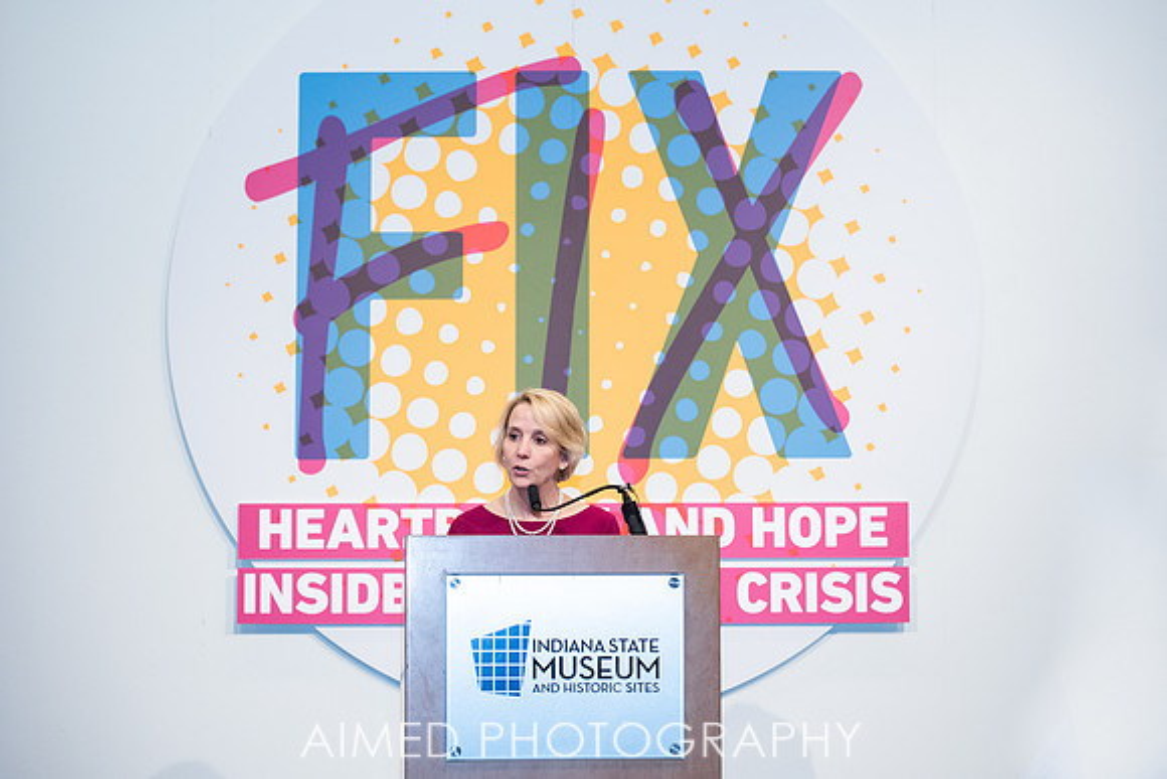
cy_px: 391
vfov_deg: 18.1
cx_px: 592
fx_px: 2439
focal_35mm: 75
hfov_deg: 26.9
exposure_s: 1/250
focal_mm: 70
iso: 1600
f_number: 4.5
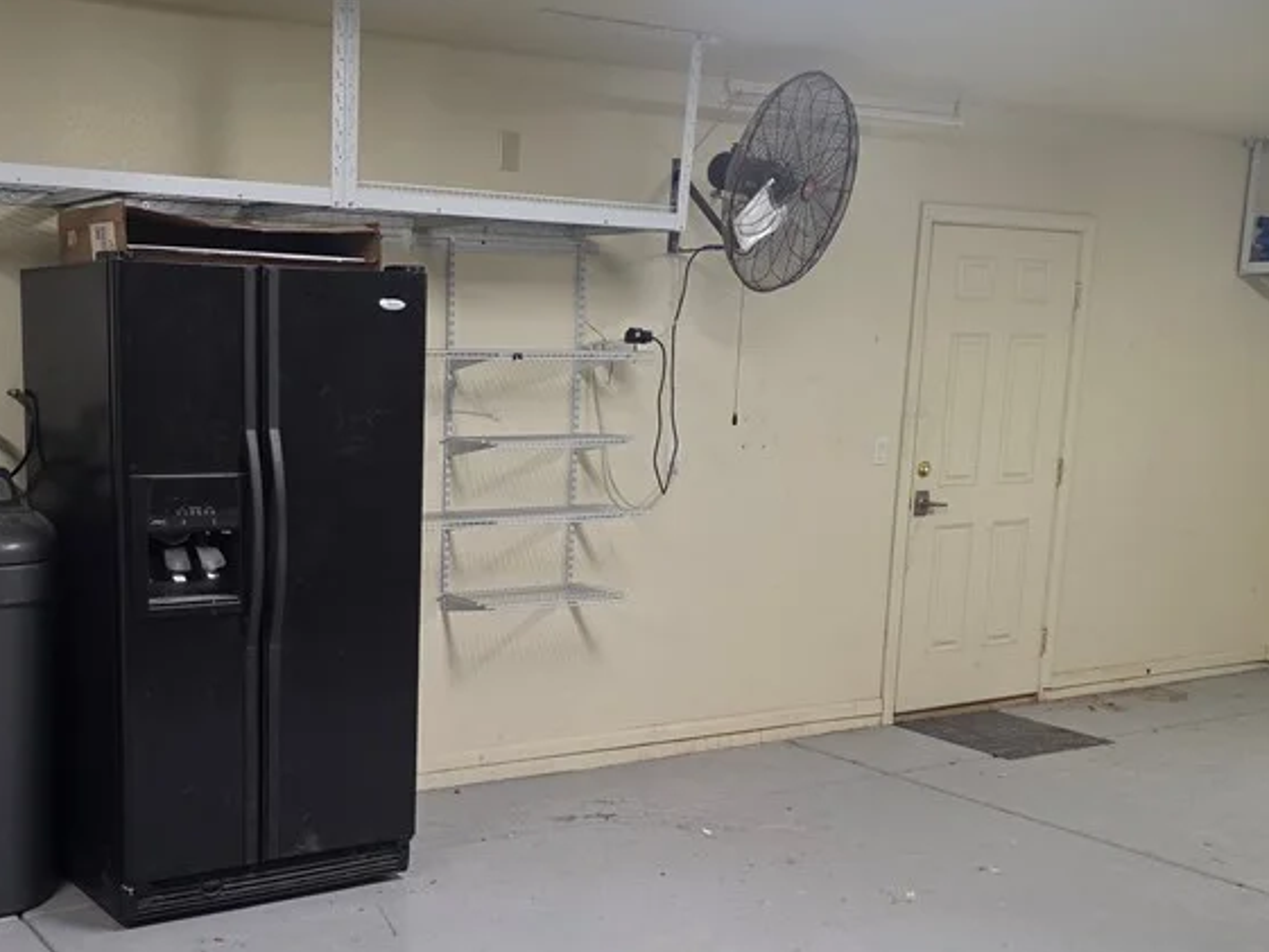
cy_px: 642
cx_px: 346
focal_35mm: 42
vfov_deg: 34.0
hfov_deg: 43.6
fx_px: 1540
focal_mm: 6.3
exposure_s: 1/120
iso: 250
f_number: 1.7
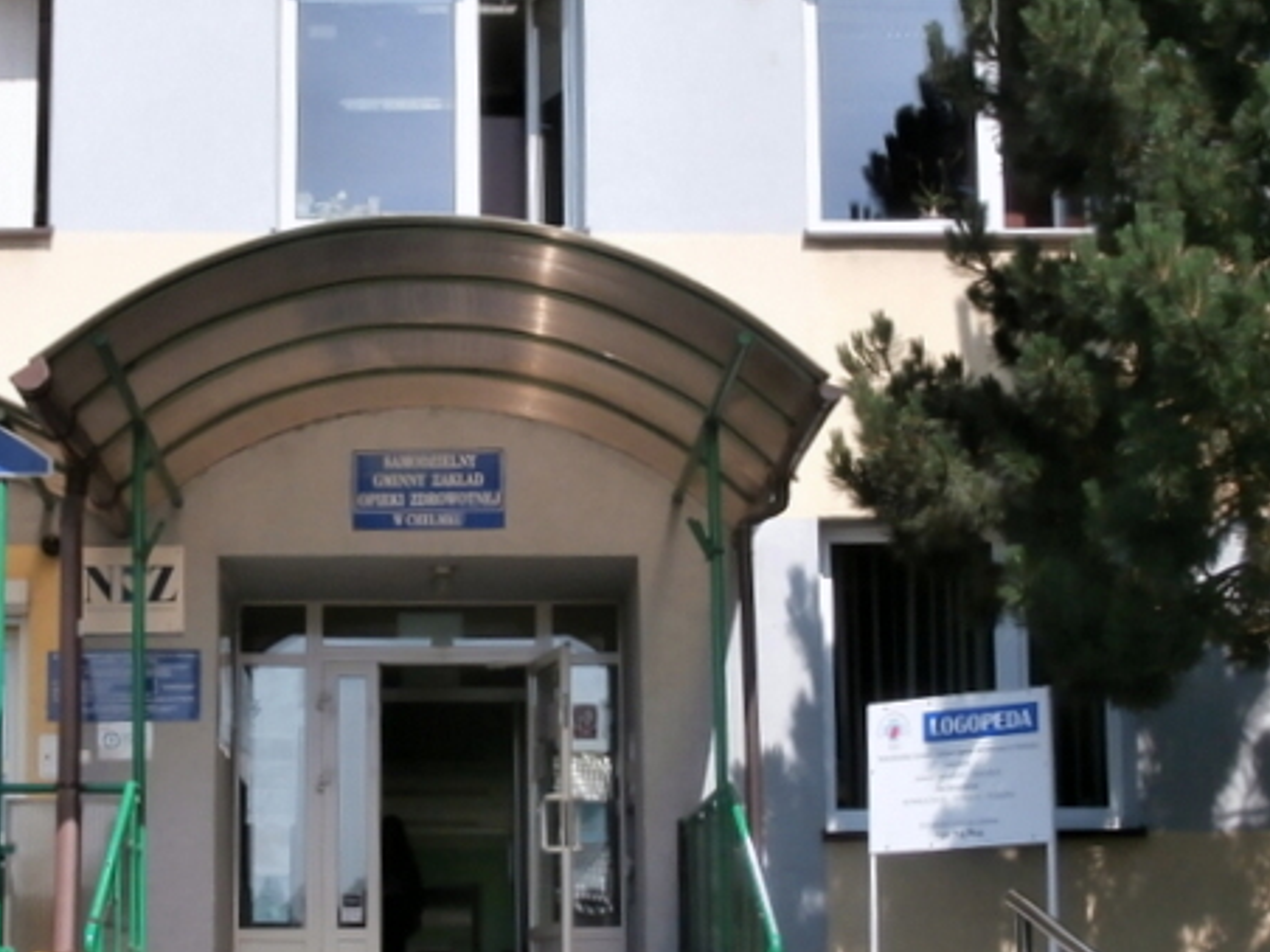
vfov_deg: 17.6
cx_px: 455
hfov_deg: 23.2
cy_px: 570
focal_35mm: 84
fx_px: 3082
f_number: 3.9
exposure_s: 1/800
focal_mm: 6.67
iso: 100
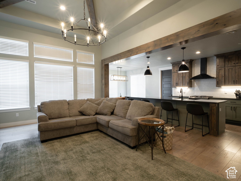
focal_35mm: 18
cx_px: 118
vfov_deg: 72.6
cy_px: 89
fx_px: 123
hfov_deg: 88.8
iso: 400
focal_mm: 16
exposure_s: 1/1.25
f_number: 14
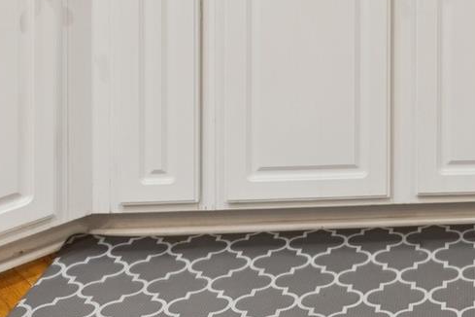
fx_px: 917
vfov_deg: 16.6
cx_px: 534
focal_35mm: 70
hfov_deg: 26.5
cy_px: -239
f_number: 13
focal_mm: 16.6
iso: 100
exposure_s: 1
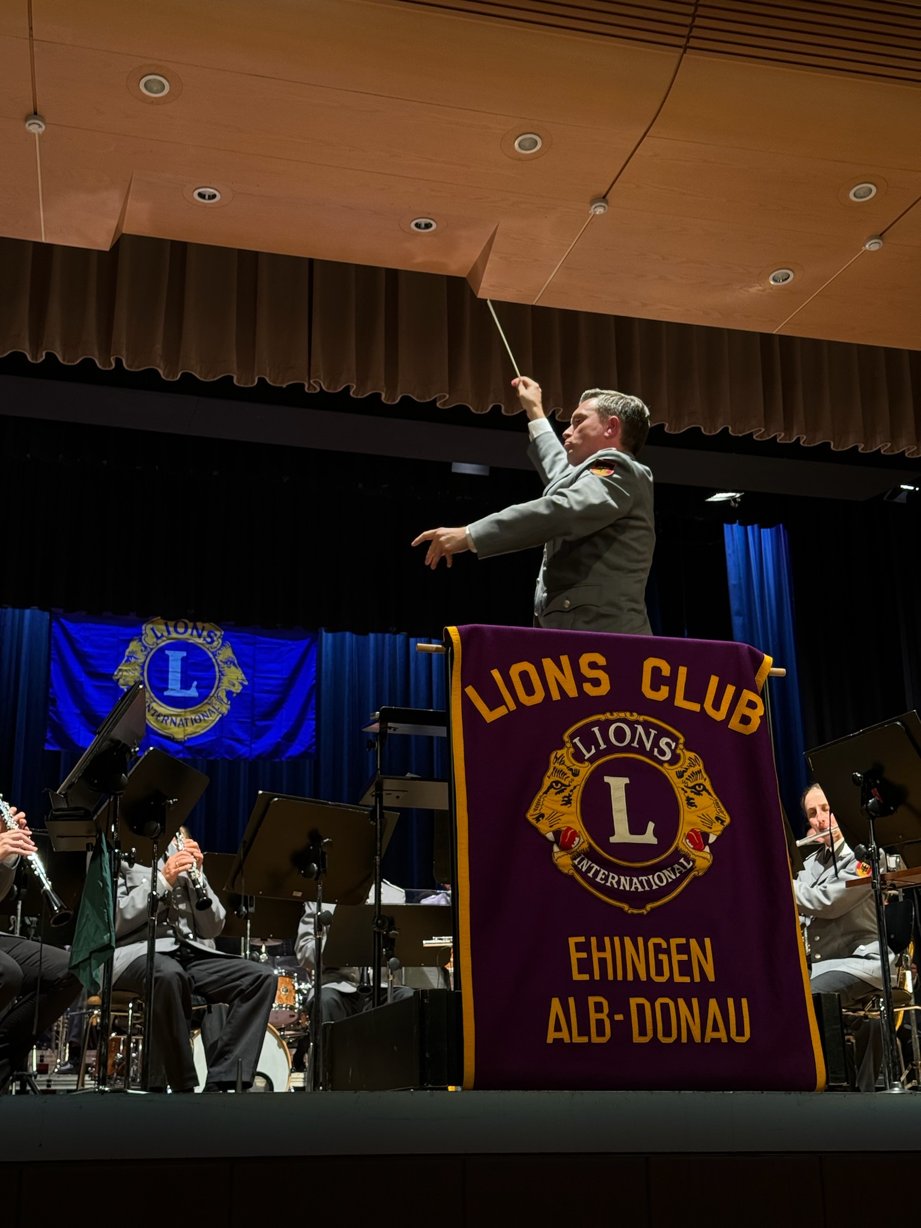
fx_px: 1703
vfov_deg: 39.7
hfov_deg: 30.3
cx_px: 460
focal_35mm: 48
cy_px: 614
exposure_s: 1/50
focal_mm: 6.76
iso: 200
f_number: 1.78
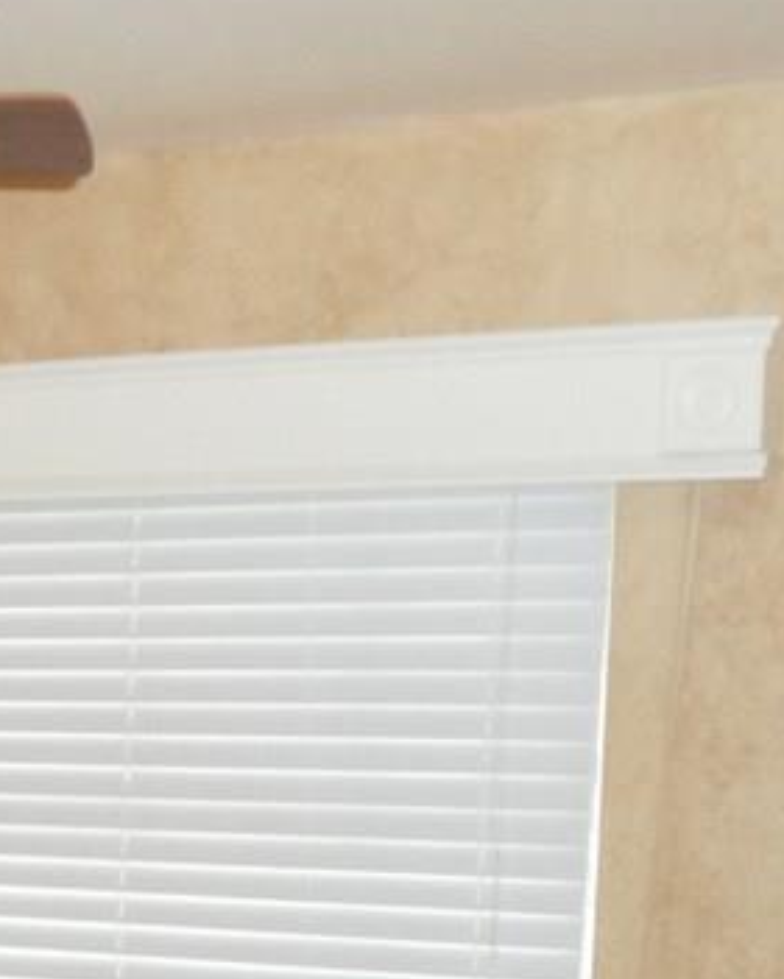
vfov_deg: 20.3
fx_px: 2638
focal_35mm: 91
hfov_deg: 16.1
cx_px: -193
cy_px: 1007
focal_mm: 5.7
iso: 400
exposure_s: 1/45
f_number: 3.7
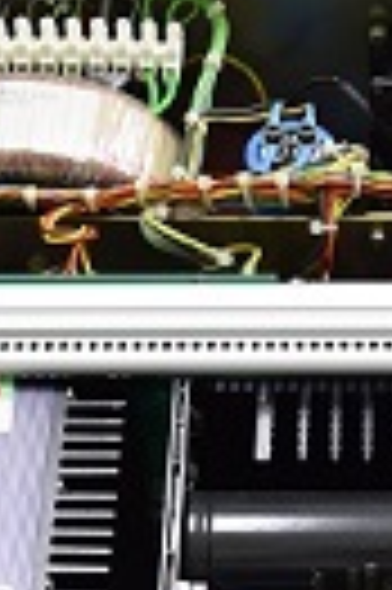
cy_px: 448
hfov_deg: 12.3
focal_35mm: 110
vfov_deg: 18.5
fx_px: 1801
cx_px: 406
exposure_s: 1/15
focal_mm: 24
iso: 800
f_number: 6.3
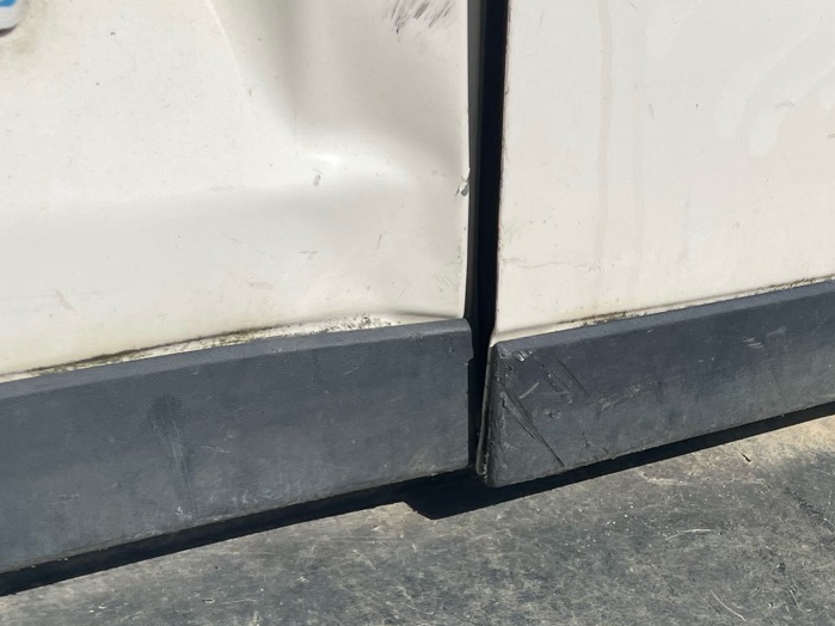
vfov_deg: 20.7
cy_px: 713
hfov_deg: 26.5
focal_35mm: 67
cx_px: 939
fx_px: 1616
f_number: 1.6
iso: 32
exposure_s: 1/5556
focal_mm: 4.2
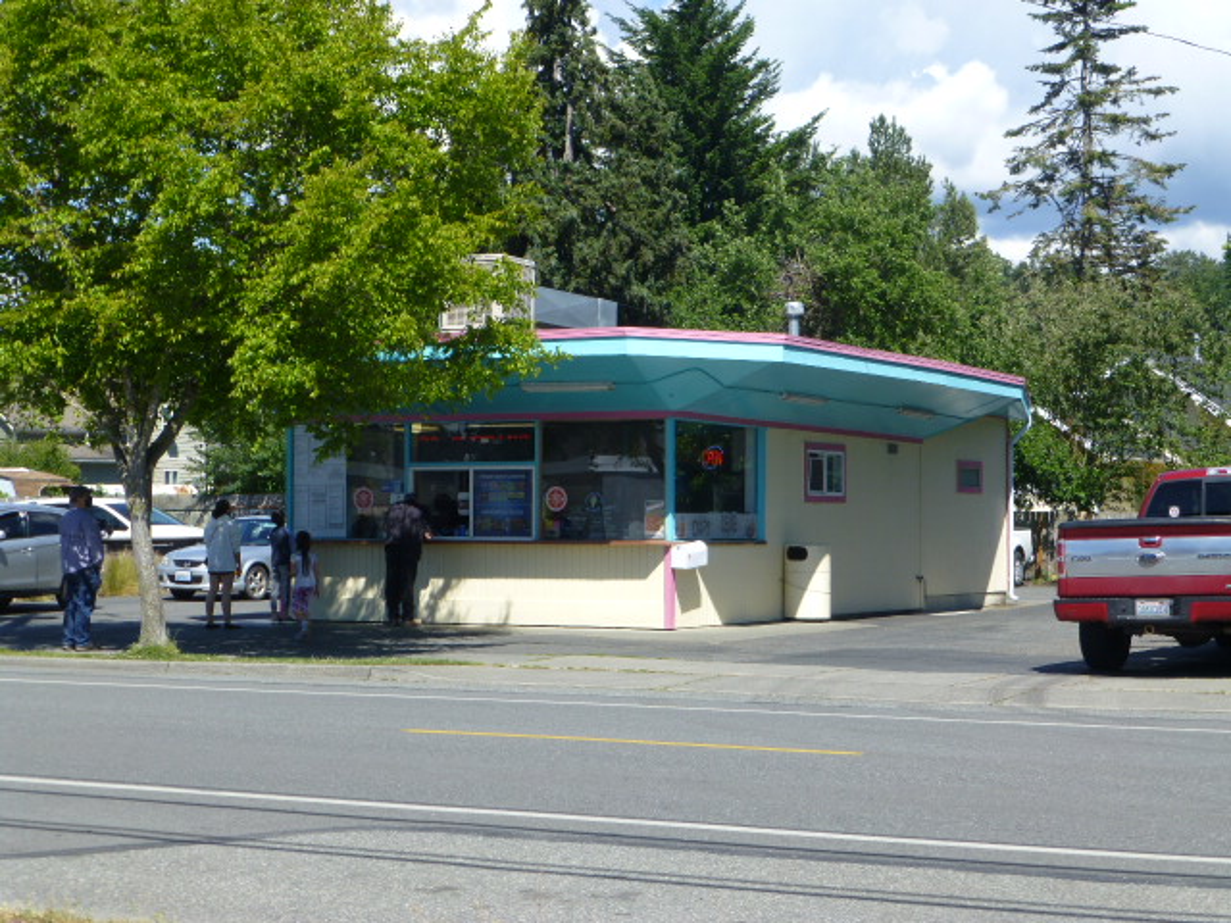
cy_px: 462
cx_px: 616
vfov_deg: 21.0
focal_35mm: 70
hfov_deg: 27.8
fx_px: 2489
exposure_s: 1/400
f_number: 5
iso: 100
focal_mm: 12.5
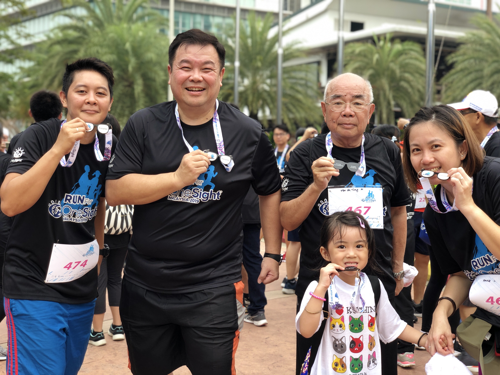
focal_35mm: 52
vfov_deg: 28.0
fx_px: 751
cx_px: 250
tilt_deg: +0.1
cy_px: 188
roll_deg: +0.8
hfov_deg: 36.8
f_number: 2.4
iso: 16
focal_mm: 6
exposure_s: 1/60
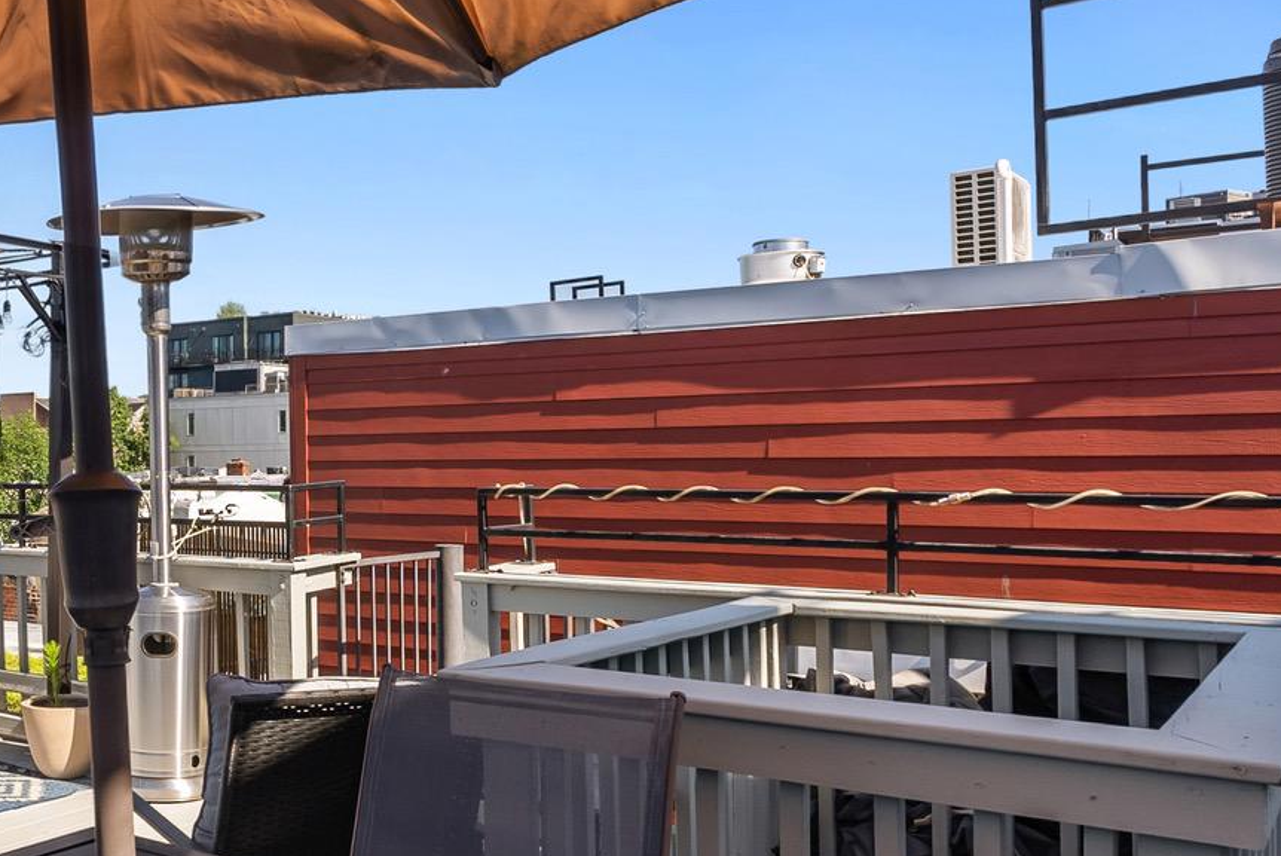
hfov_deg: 45.5
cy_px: 509
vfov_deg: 35.0
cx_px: 111
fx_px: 1353
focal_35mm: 38
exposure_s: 1/160
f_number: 9
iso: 100
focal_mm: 16
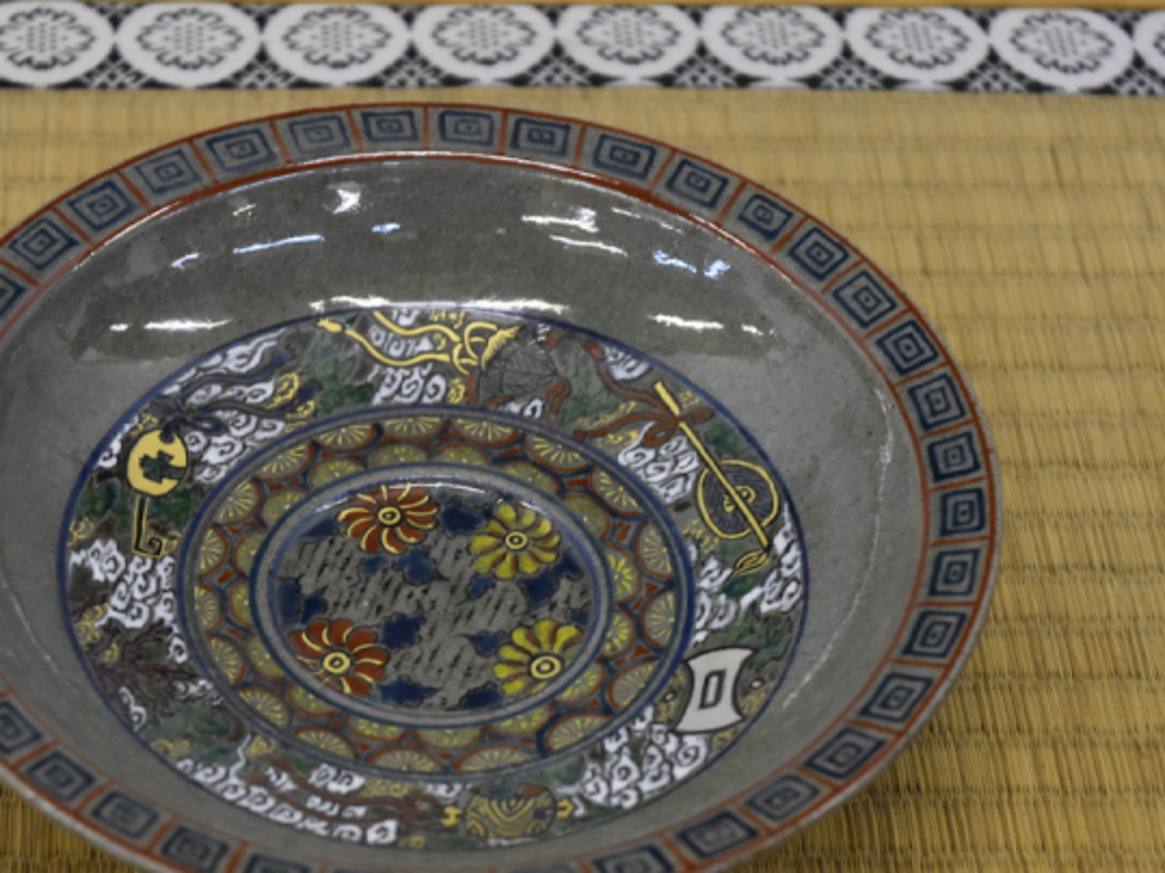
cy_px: 554
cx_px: 445
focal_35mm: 118
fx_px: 3961
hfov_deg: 16.7
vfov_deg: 12.6
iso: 1250
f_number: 4.5
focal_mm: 55
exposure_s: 1/60
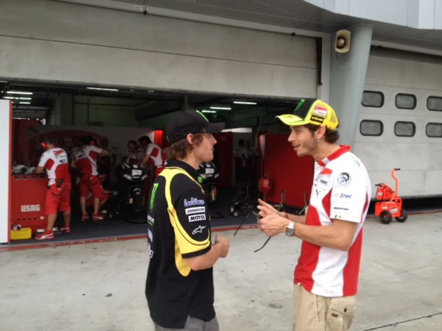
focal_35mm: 35
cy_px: 166
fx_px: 447
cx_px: 221
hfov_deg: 52.6
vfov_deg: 40.7
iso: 64
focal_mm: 4.28
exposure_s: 1/168
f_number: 2.4
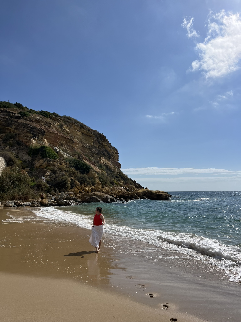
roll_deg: +1.8
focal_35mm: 26
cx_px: 120
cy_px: 161
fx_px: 241
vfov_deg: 67.3
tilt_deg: +6.5
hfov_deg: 53.1
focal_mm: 5.1
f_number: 1.6
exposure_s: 1/10870
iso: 50
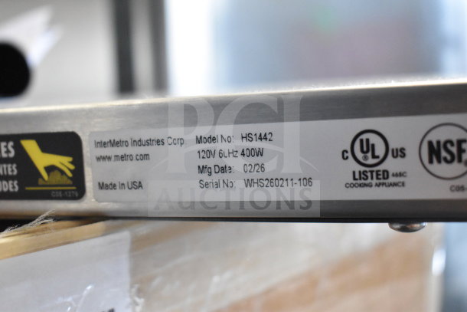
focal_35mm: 51
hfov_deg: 38.9
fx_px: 662
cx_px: 234
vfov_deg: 26.5
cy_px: 156
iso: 6400
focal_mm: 34
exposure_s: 1/100
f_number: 4.5
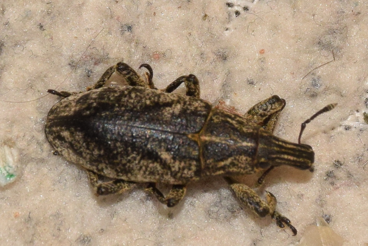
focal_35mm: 210
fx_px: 2149
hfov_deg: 9.8
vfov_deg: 6.6
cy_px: 123
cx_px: 184
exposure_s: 1/160
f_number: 14
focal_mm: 140
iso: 500
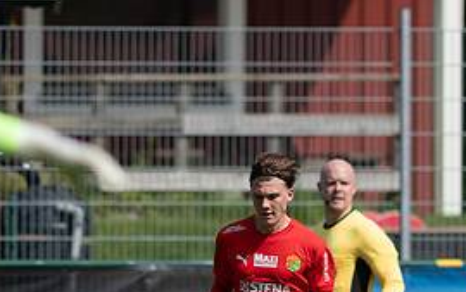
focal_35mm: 1007
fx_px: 12794
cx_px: 326
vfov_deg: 1.3
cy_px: 333
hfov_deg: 2.1
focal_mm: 300
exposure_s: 1/2000
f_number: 3.2
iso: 100
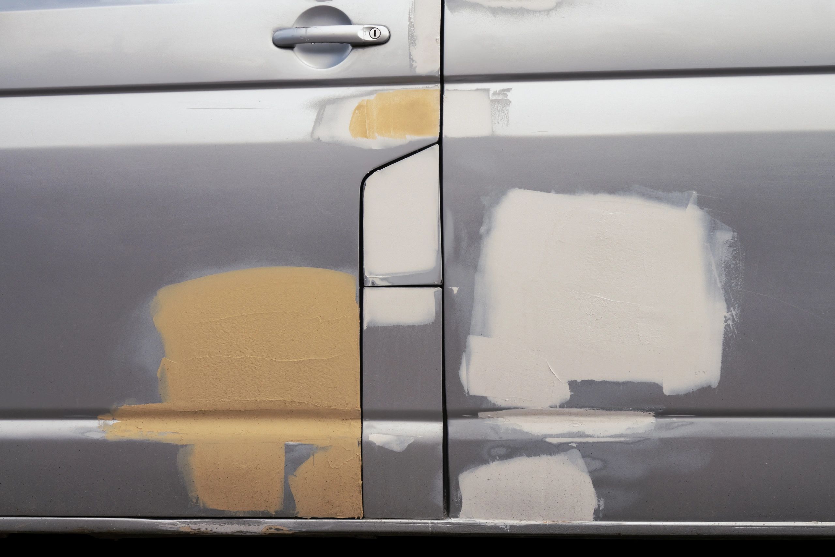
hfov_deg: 27.0
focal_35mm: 75
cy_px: 278
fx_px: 1740
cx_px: 418
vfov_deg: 18.2
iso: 125
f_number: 9
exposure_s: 1/80
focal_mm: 27.44
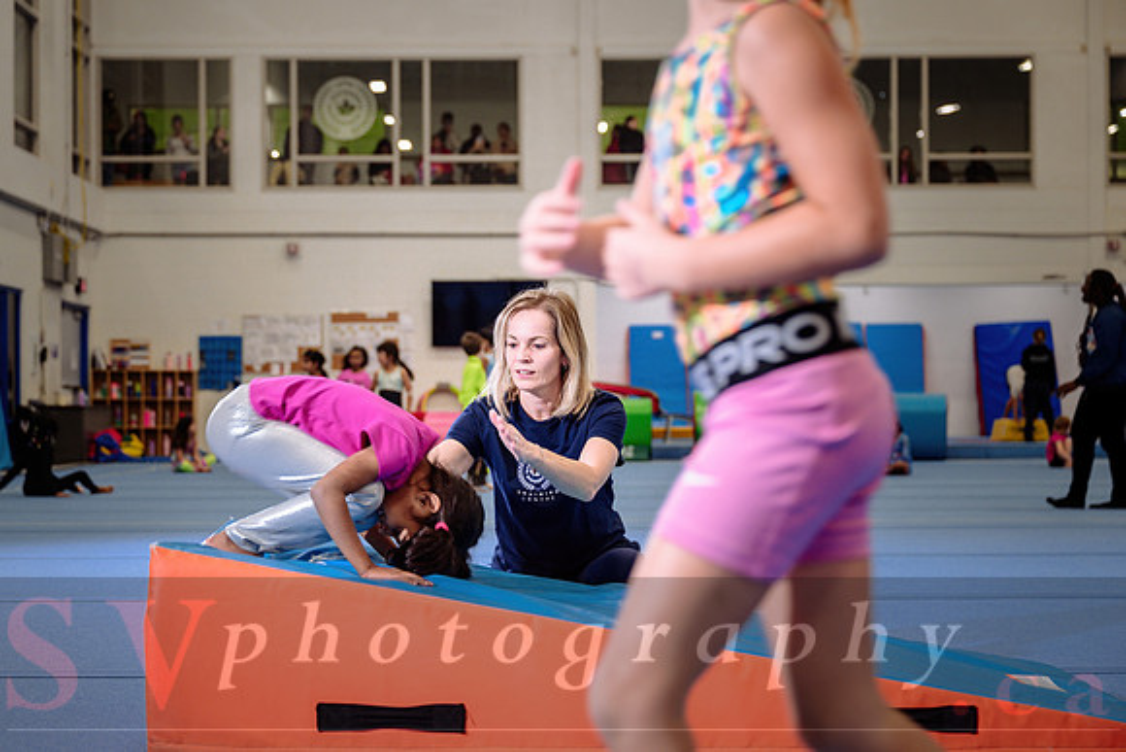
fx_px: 1912
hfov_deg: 32.8
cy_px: 396
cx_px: 533
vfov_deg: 22.2
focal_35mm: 61
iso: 800
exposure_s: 1/160
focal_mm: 58
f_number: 3.5
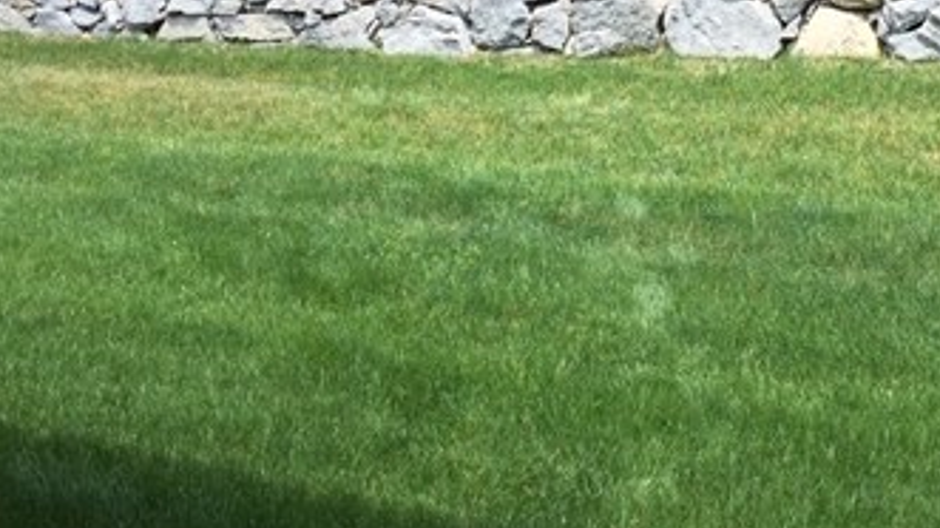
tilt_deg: -3.5
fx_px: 1520
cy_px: -139
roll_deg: -0.8
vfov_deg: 18.5
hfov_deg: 33.4
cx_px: 747
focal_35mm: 61
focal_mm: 4.15
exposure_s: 1/879
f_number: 2.2
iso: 32
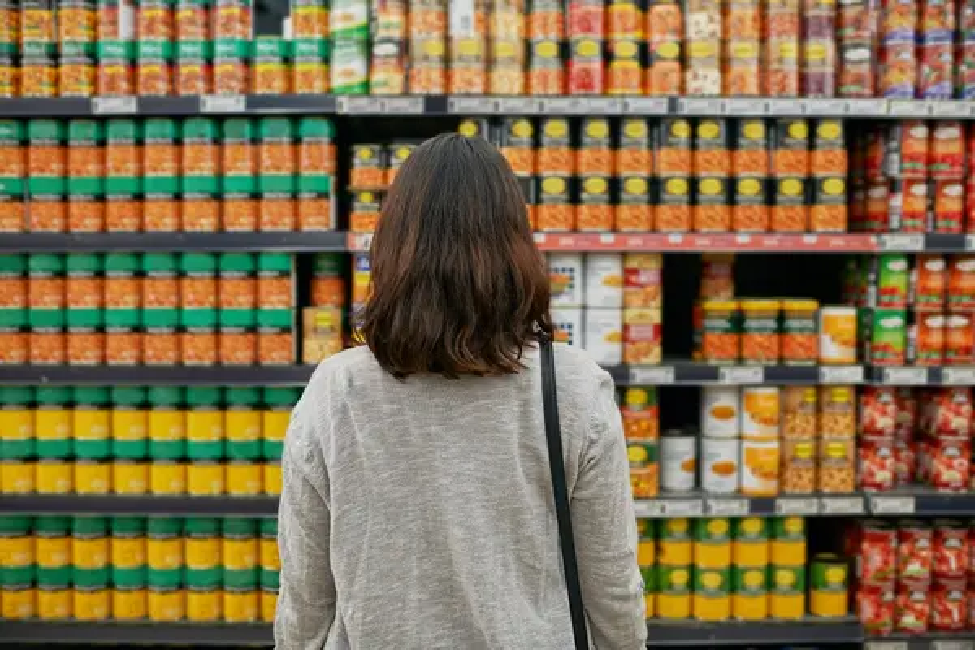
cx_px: 488
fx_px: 948
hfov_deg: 54.4
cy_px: 325
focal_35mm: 35
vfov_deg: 37.9
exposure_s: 1/200
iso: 200
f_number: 2.5
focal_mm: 35
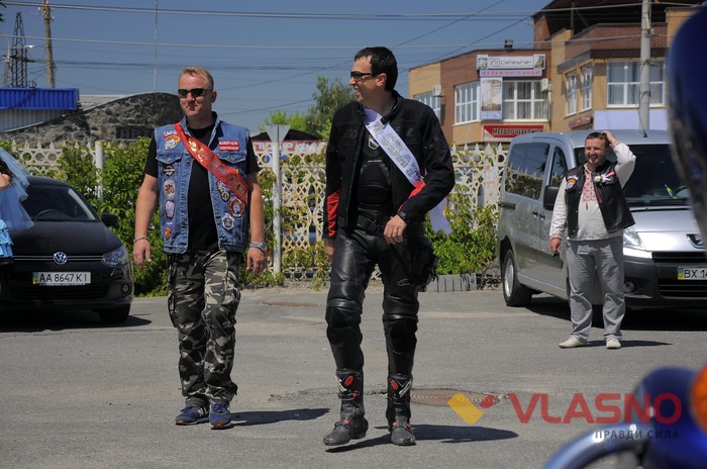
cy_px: 234
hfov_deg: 23.4
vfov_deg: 15.6
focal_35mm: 87
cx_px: 354
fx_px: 1705
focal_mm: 58
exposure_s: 1/320
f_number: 5
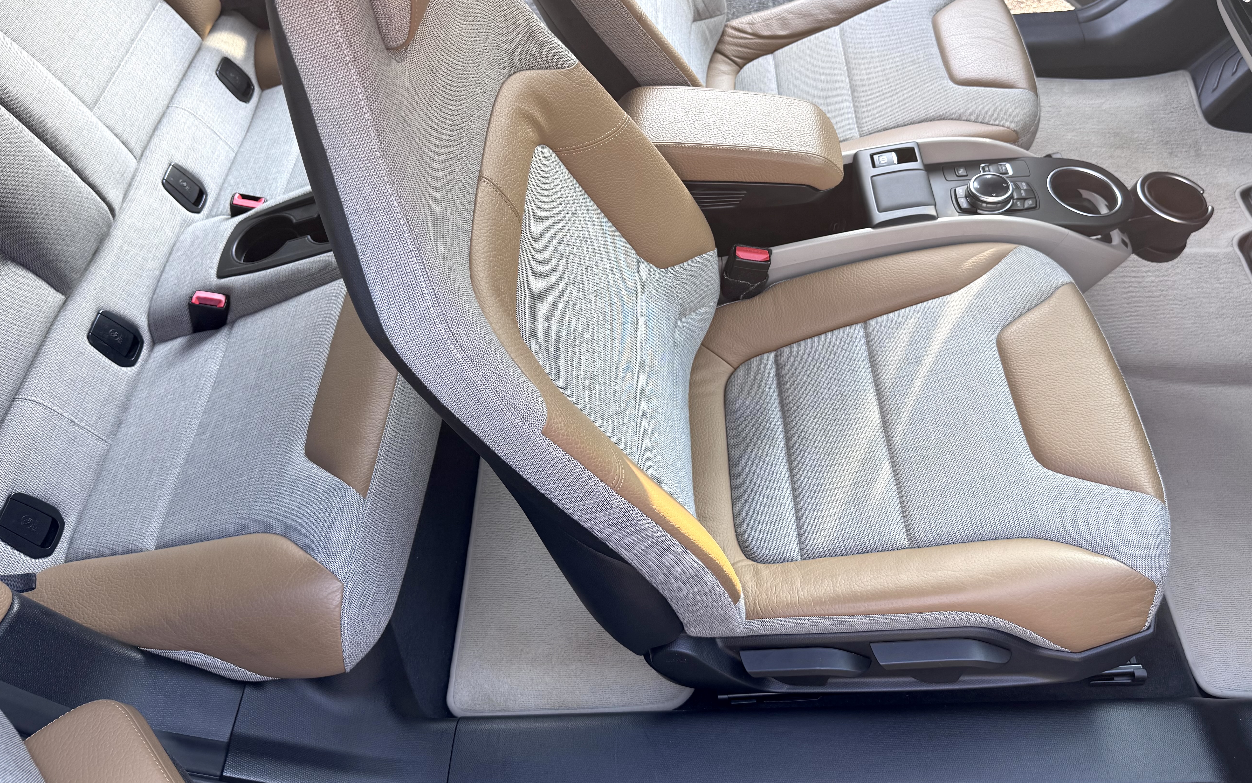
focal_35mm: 28
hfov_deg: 66.4
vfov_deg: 44.3
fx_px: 955
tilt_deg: -49.7
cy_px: 308
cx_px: 652
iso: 64
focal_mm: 6.76
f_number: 1.78
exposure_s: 1/170
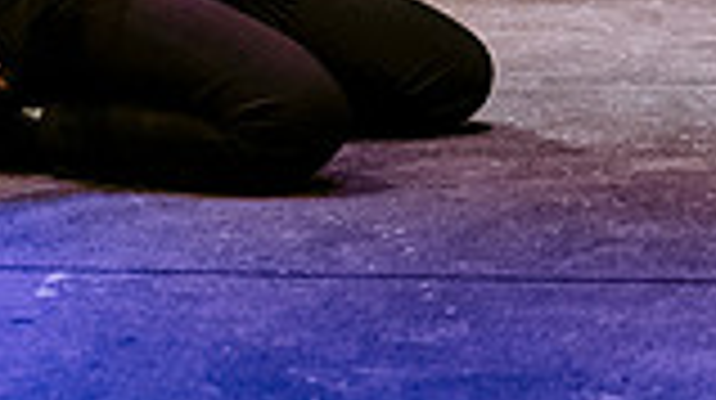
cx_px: 767
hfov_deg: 15.9
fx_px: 2503
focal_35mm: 132
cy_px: -219
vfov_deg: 8.9
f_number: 2.8
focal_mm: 32
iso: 1600
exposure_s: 1/160
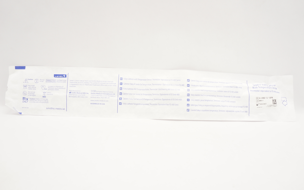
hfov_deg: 66.5
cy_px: 95
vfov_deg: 44.5
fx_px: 232
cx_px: 154
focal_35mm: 28
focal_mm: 18
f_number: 5.6
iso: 400
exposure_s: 1/60
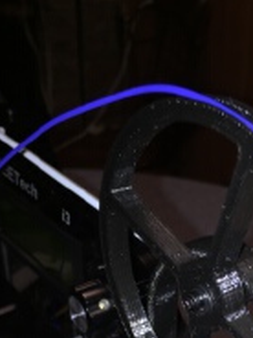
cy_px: 349
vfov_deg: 28.5
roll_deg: -3.0
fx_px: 614
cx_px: 200
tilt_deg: -37.3
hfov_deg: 23.0
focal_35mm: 63
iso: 32
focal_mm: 4.15
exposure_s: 1/19
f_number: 2.2
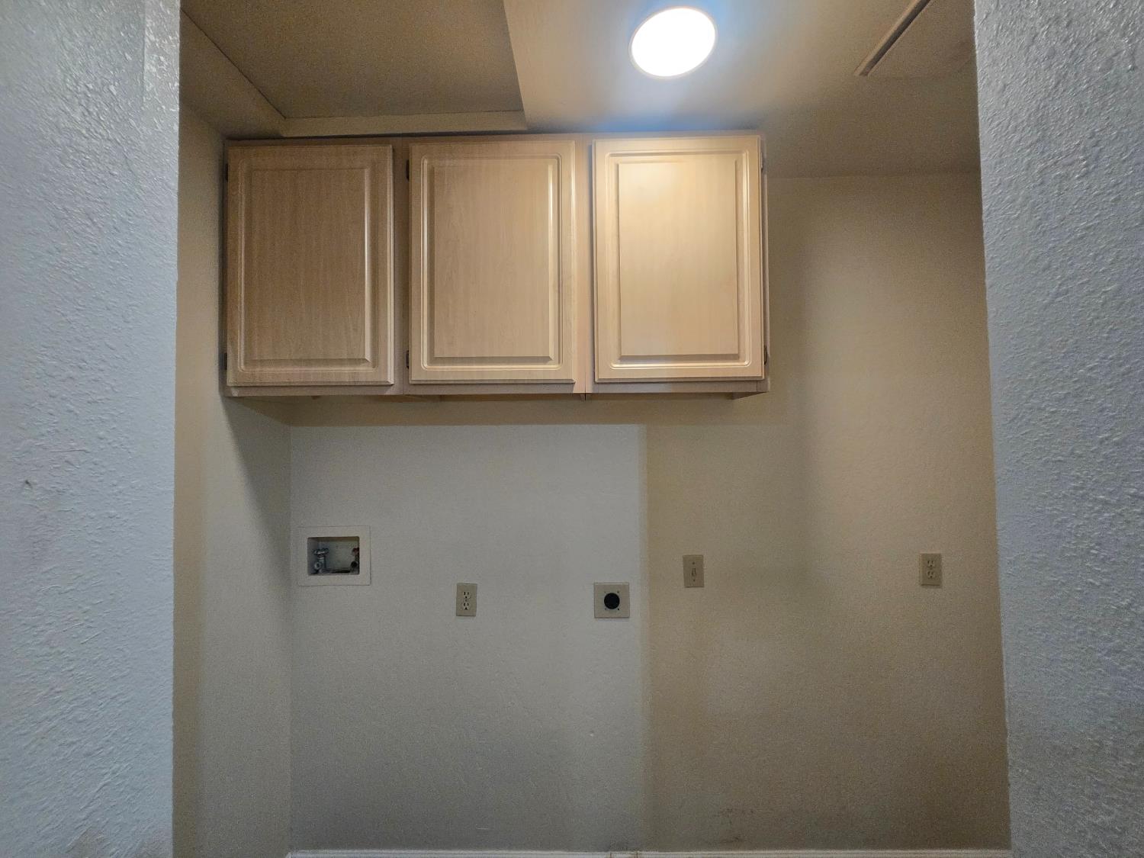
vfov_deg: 89.9
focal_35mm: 13
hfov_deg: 106.2
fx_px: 430
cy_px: 429
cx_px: 572
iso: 160
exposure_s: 1/60
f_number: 2.2
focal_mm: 1.7
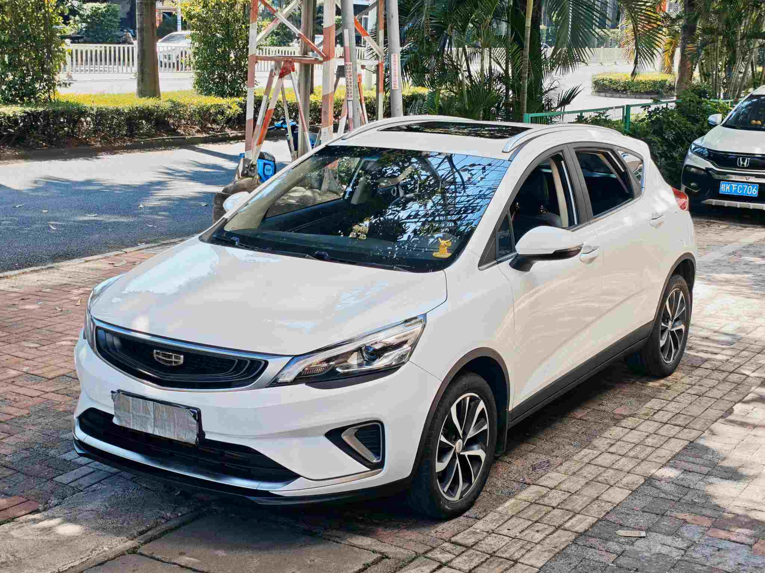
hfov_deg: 36.8
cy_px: 286
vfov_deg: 28.0
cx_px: 382
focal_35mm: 52
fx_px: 1149
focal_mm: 4.94
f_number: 1.5
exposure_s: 1/1250
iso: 50
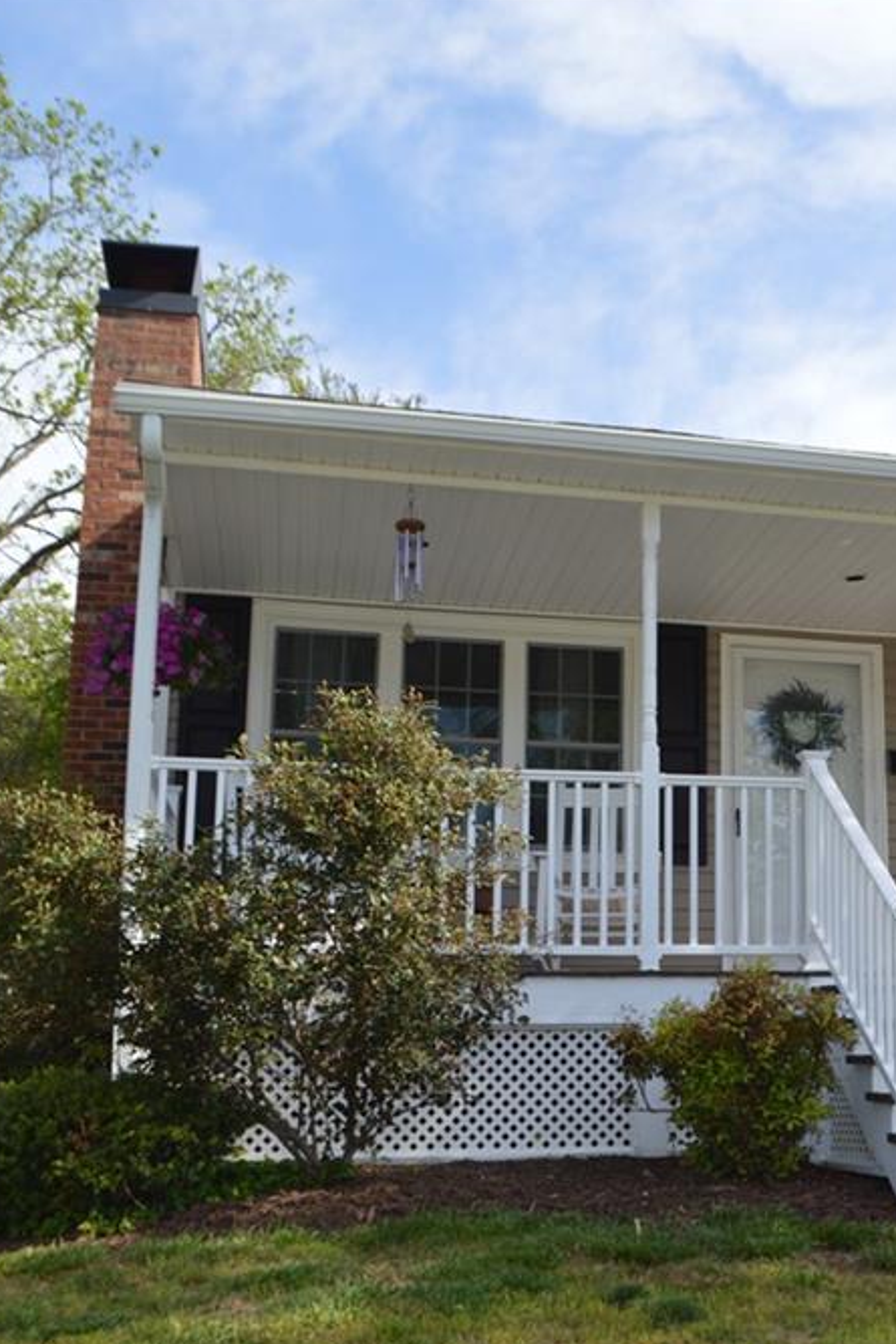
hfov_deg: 27.9
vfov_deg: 42.7
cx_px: 844
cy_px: 671
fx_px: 1716
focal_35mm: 46
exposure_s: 1/200
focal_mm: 20
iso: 100
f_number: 7.1
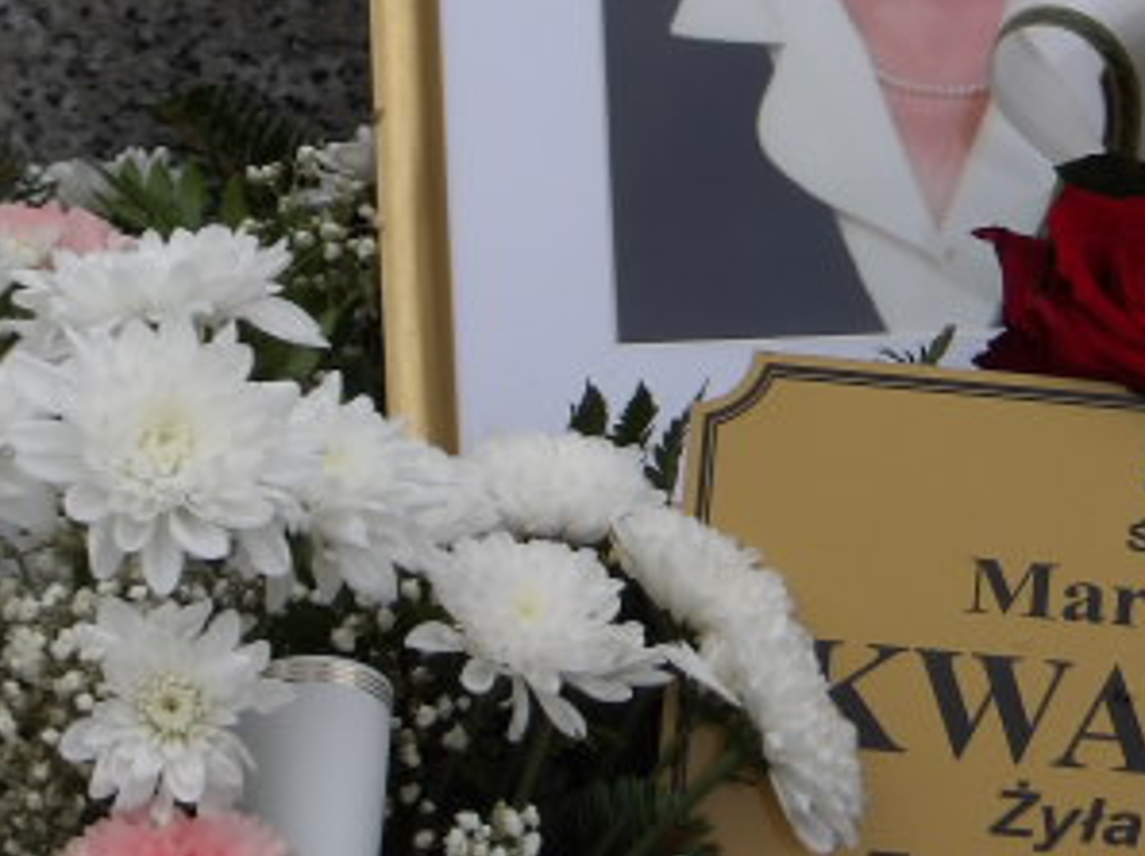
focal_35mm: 233
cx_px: 941
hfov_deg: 8.5
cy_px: 116
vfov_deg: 6.4
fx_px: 7698
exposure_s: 1/391
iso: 100
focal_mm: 19.6
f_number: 6.6
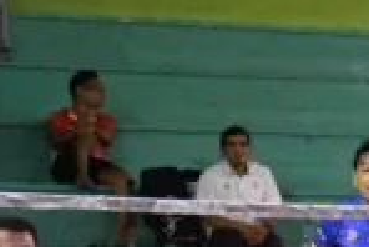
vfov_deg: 3.9
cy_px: 348
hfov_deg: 5.6
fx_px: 3622
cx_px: 875
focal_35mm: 353
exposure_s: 1/320
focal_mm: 34
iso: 14400
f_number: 4.2
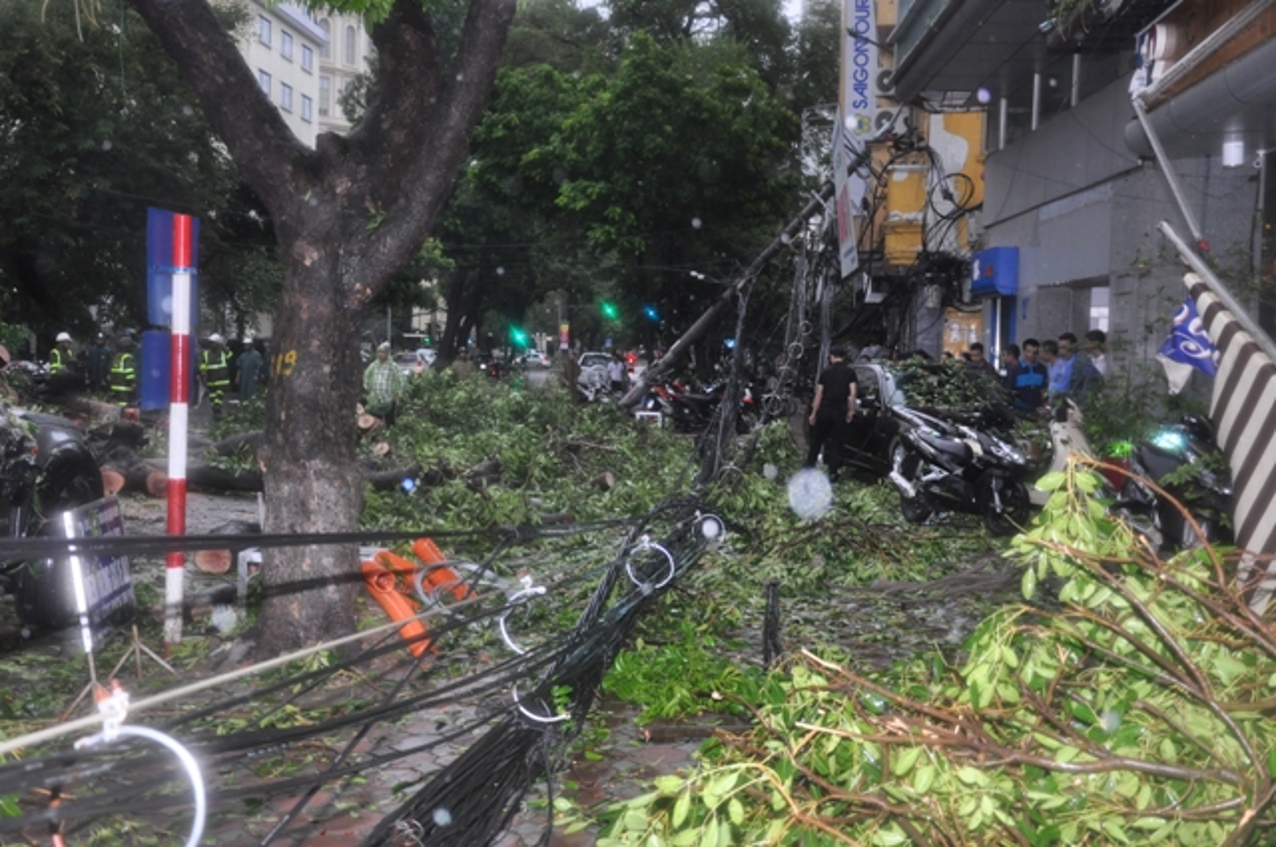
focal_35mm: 42
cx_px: 638
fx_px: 1487
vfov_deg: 31.8
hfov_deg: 46.5
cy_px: 424
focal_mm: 28
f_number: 4
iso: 800
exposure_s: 1/60
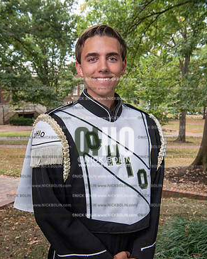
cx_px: 104
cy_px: 147
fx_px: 337
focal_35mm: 44
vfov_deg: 41.9
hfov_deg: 34.2
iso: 500
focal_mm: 38
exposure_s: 1/100
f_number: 8
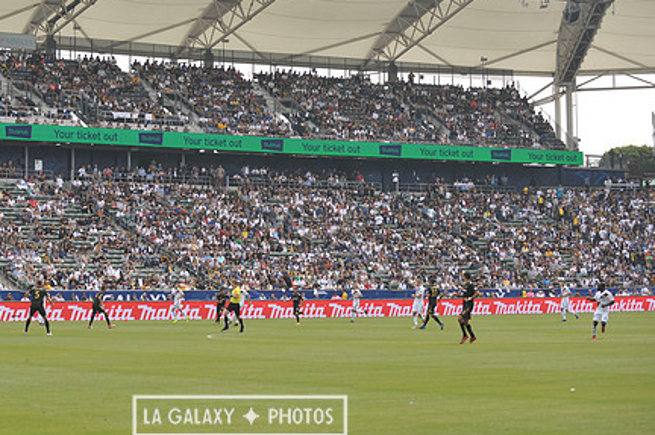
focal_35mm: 94
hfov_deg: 21.7
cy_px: 188
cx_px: 240
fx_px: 1708
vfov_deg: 14.5
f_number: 3.5
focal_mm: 70
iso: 320
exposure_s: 1/2500
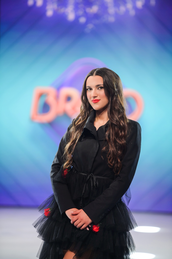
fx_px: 1328
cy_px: 130
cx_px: 86
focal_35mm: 185
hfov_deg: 7.4
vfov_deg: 11.1
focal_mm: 185
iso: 400
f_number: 2.8
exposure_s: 1/320
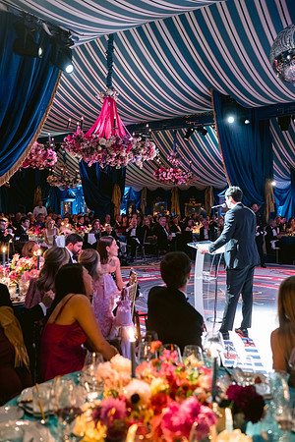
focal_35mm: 35
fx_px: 430
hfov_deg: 37.9
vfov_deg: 54.4
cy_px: 221
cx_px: 148
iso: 2000
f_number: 2.8
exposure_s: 1/25
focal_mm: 35
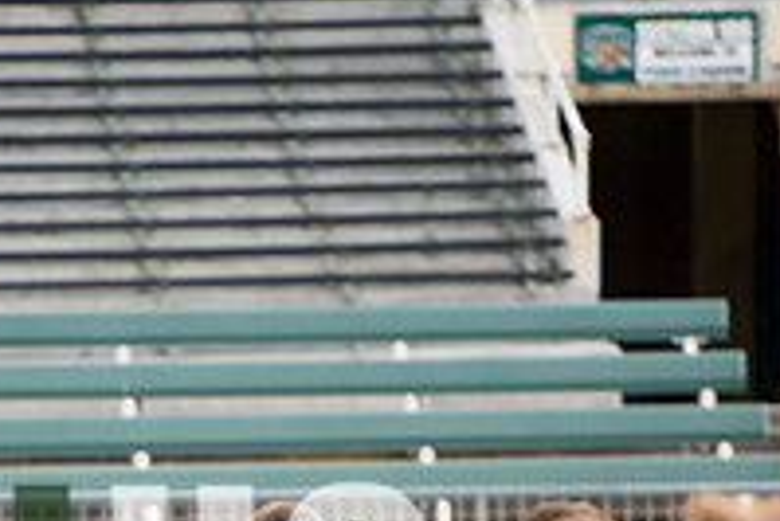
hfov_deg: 3.5
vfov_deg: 2.4
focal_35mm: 583
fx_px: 12640
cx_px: 133
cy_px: 668
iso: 1000
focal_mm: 200
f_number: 2.8
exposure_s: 1/1250
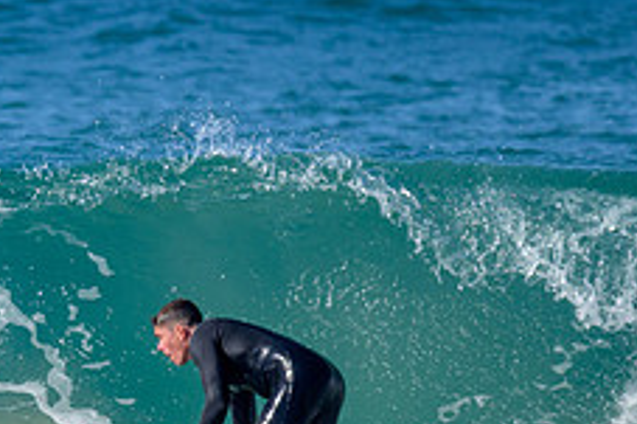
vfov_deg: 0.5
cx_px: -50
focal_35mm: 2814
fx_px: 49755
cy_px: 339
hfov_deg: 0.7
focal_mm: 800
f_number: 6.3
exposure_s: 1/2000
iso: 360
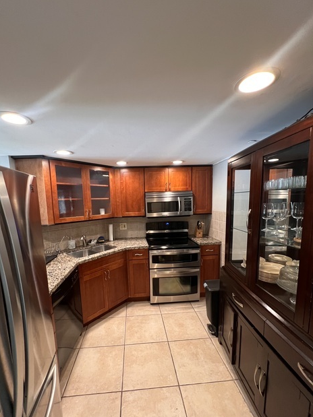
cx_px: 145
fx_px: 169
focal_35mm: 14
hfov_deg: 85.5
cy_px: 224
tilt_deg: -7.0
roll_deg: +2.3
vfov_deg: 101.9
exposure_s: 1/60
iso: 250
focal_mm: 1.57
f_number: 1.8
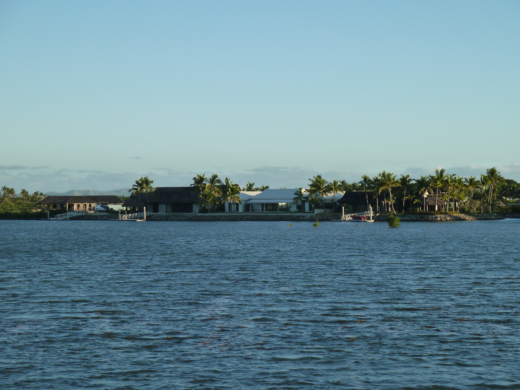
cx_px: 260
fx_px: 1562
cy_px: 195
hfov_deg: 18.9
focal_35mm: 104
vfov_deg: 14.2
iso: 125
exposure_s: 1/320
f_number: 4.3
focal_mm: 17
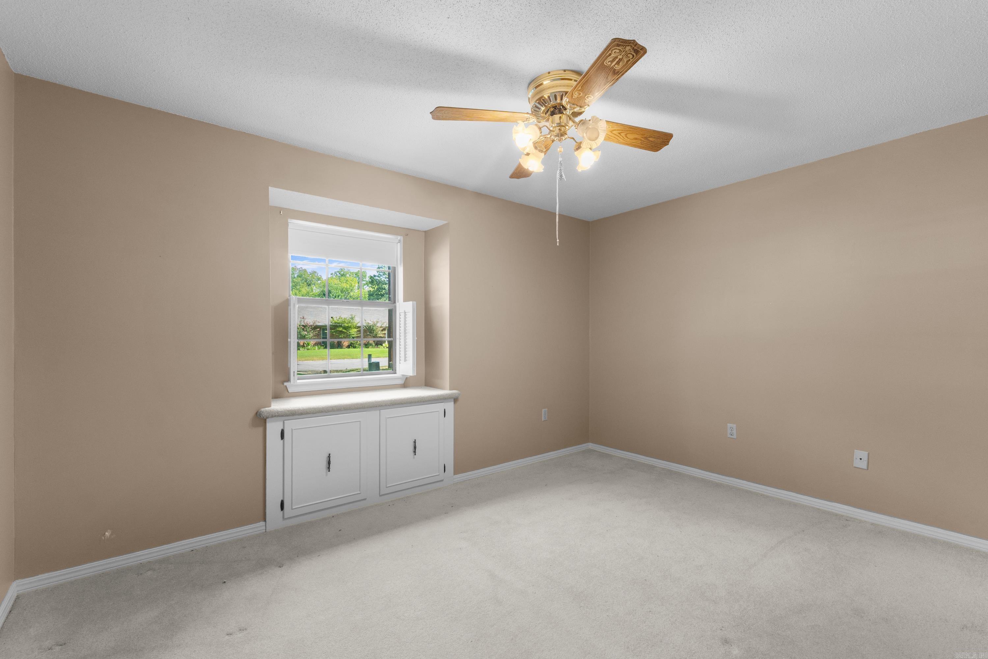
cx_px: 494
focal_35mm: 15
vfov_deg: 77.3
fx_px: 412
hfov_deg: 100.4
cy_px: 330
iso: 320
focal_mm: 10
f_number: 8
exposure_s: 1/1.67
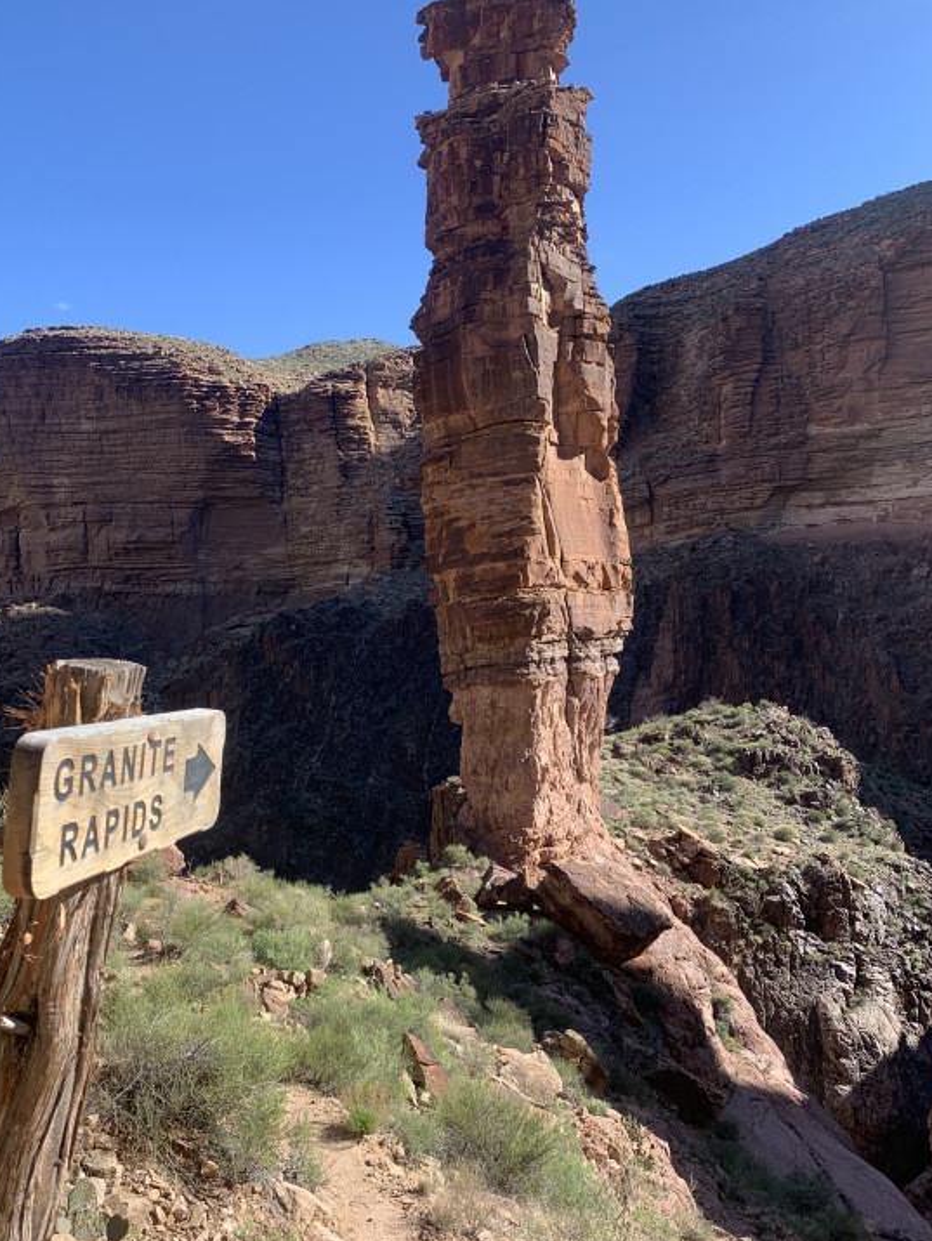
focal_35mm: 31
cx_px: 448
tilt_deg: +0.4
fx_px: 1112
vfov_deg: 58.3
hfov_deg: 45.5
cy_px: 655
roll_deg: +4.1
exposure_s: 1/919
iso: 25
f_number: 1.8
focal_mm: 4.25
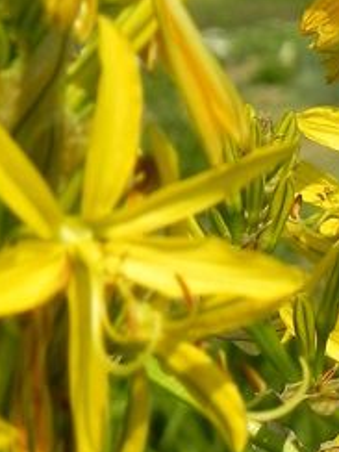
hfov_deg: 5.3
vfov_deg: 7.0
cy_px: -133
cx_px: 446
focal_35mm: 279
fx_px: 3643
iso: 163
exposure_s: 1/2000
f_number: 4
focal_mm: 15.1
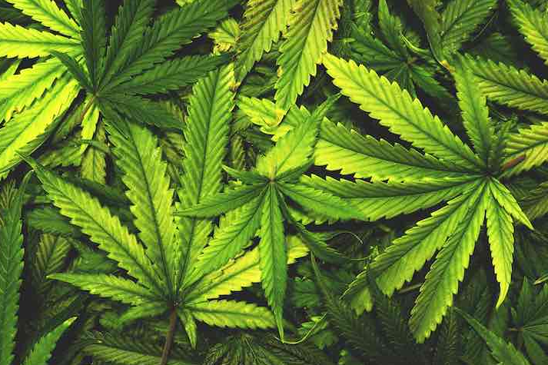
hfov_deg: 32.9
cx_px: 271
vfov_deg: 22.2
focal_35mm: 61
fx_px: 928
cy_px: 179
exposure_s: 1/125
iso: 125
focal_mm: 21
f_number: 5.6
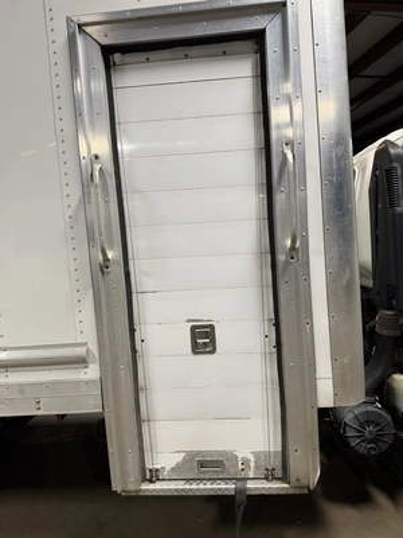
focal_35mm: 24
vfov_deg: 71.6
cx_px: 202
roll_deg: +4.9
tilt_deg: -1.9
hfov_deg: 56.8
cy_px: 269
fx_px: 373
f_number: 1.78
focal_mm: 6.76
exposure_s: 1/60
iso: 200
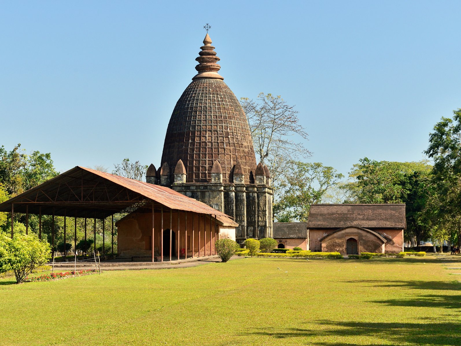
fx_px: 1012
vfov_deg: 19.4
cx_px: 205
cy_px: 173
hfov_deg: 25.6
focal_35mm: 76
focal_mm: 70
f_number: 8
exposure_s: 1/320
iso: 450
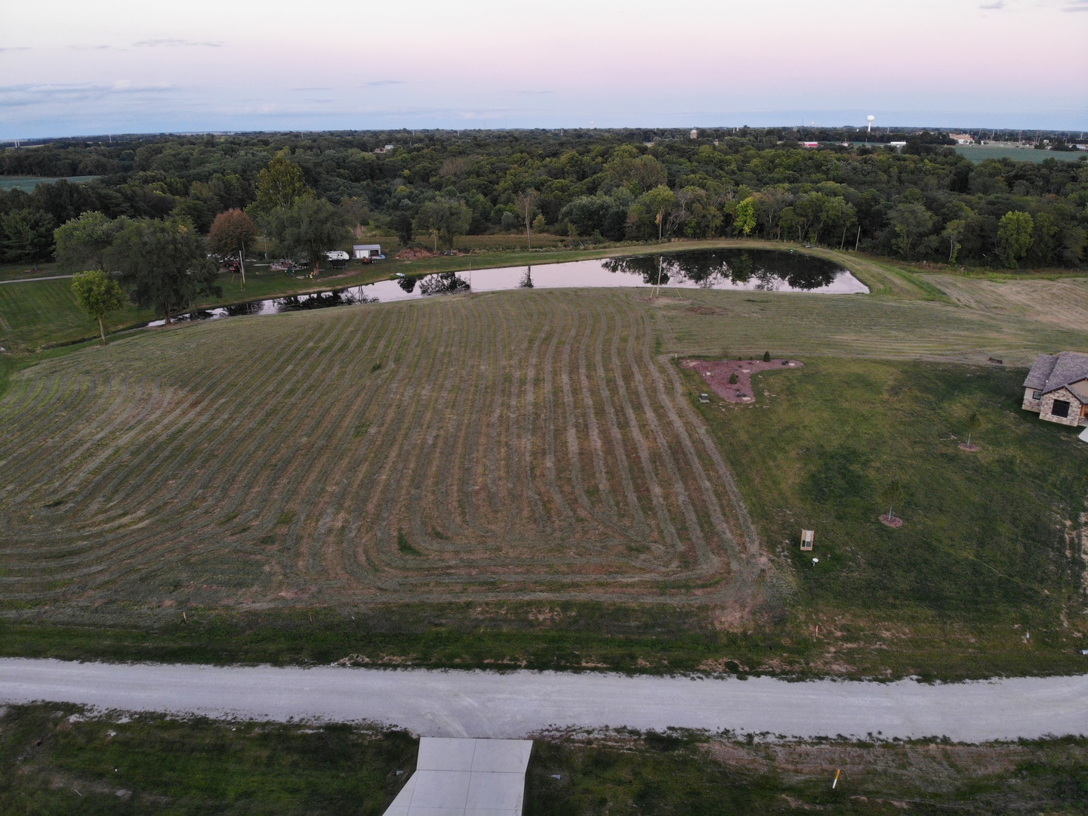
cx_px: 544
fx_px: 754
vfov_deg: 56.8
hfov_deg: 71.6
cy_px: 408
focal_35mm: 24
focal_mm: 4.5
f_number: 2.8
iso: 200
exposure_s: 1/20
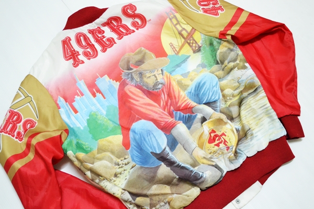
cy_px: 104
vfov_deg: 28.1
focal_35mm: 48
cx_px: 157
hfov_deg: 41.1
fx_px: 419
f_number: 4.8
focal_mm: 32
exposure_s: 1/20
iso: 3200
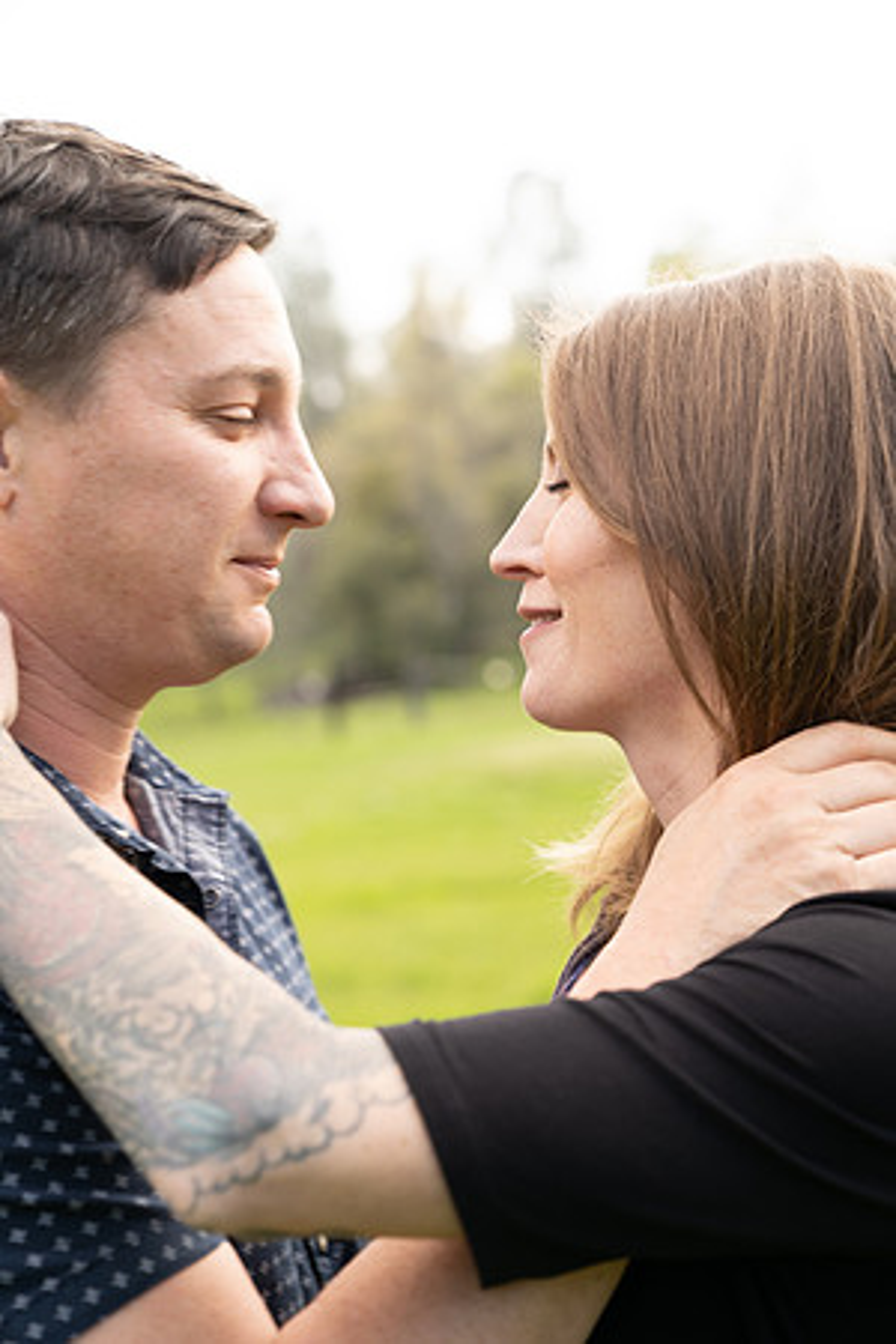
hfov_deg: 24.2
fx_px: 2091
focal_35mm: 56
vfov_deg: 35.6
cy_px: 672
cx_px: 448
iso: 200
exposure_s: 1/125
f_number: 3.5
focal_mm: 56
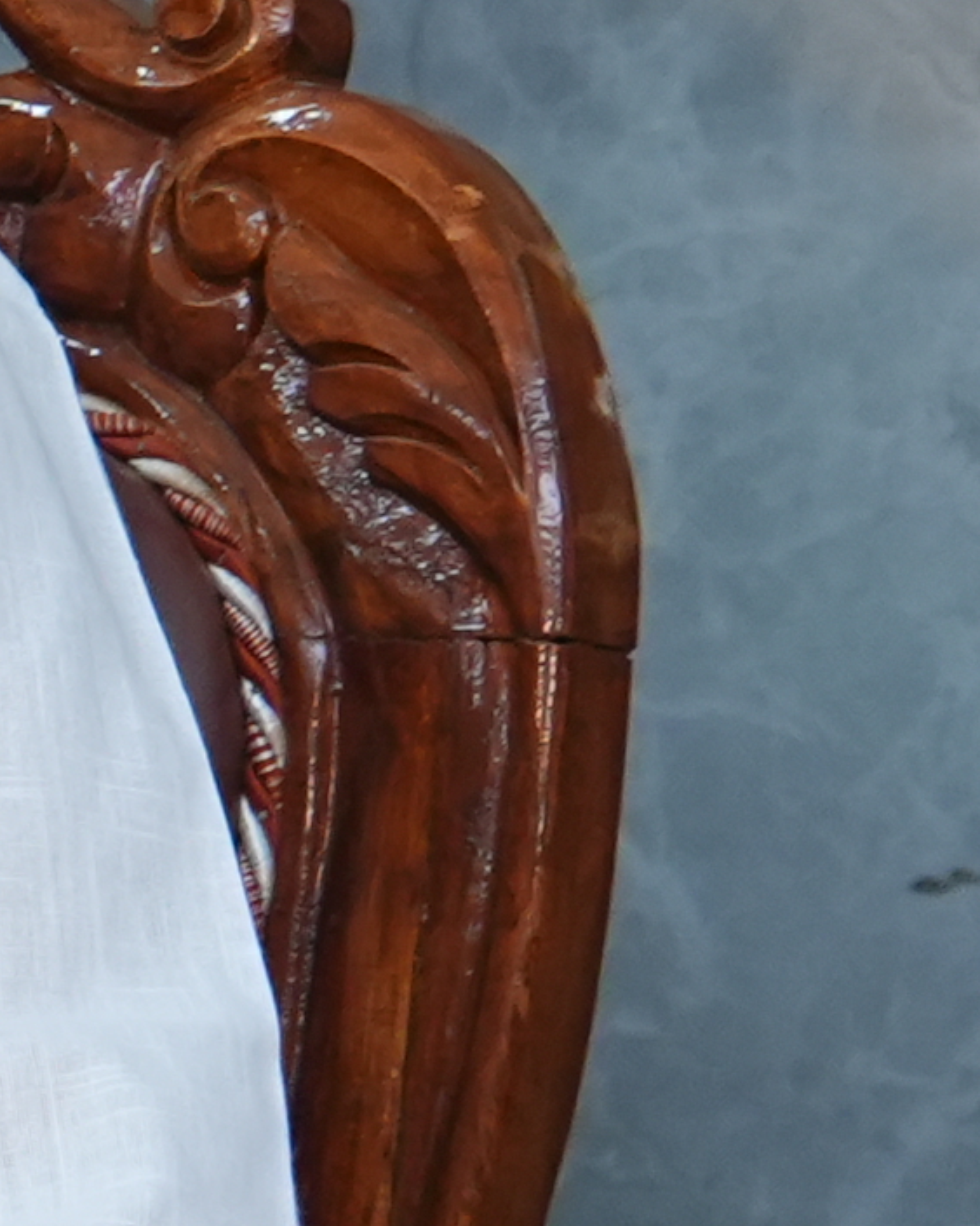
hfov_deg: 1.6
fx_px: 34958
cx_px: 2836
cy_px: 573
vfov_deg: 2.0
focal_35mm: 964
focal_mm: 105
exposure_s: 1/160
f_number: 5
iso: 1000
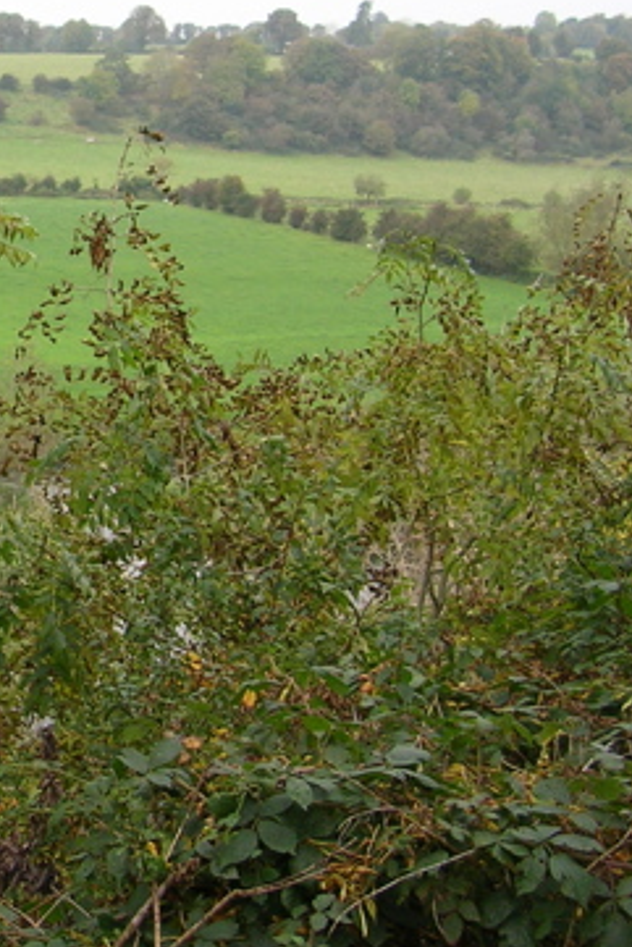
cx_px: -134
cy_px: 359
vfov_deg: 28.7
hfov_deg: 18.4
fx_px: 1841
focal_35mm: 70
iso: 50
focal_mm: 5.8
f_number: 2.8
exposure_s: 1/143
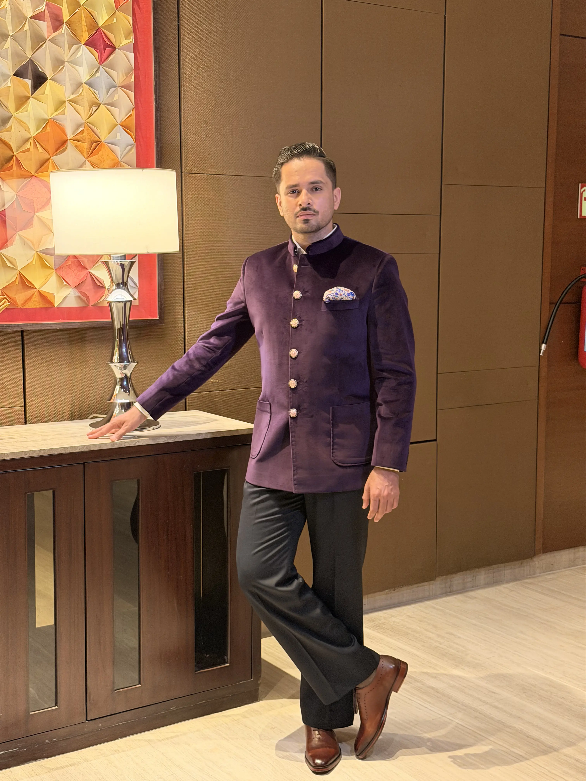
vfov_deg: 39.7
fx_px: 1083
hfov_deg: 30.3
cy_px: 390
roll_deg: -0.3
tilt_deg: -7.1
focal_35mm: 48
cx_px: 293
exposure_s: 1/33
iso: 320
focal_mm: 6.76
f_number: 1.78
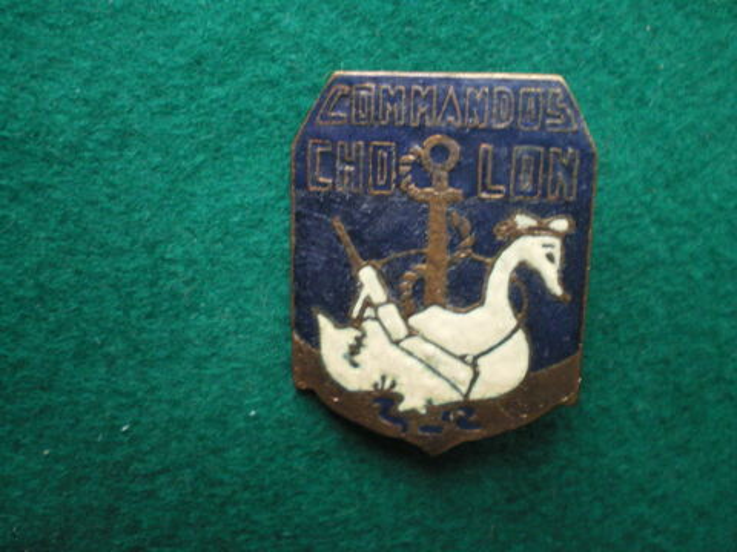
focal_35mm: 38
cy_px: 276
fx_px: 809
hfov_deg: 49.0
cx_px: 368
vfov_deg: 37.7
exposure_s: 1/20
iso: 400
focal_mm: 6.3
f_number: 3.1
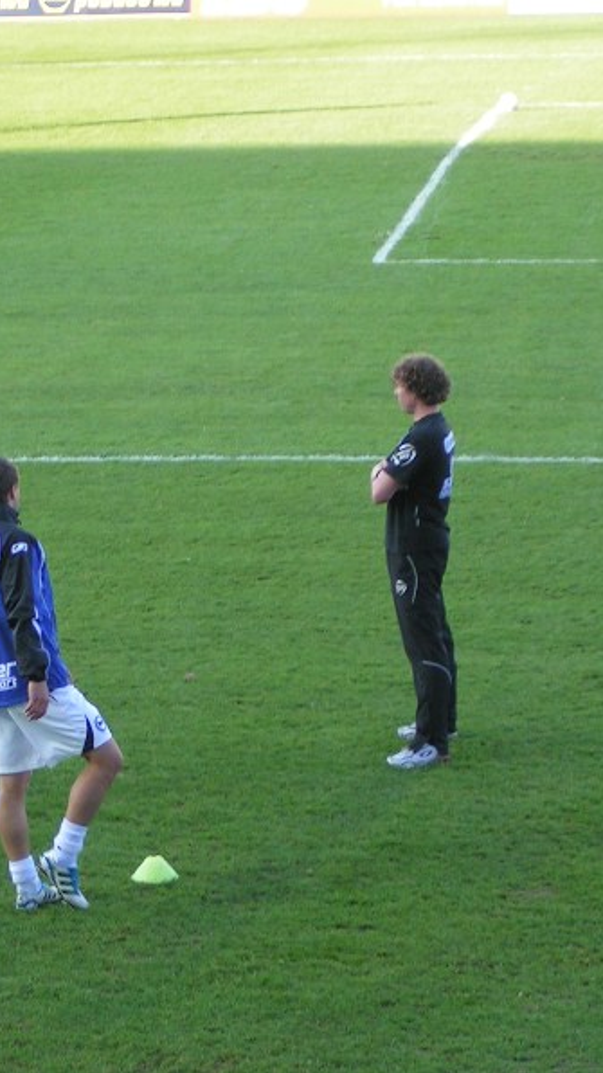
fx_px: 4494
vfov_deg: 13.6
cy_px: 536
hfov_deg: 7.7
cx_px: 99
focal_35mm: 158
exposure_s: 1/160
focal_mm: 16.6
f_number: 3.5
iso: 80
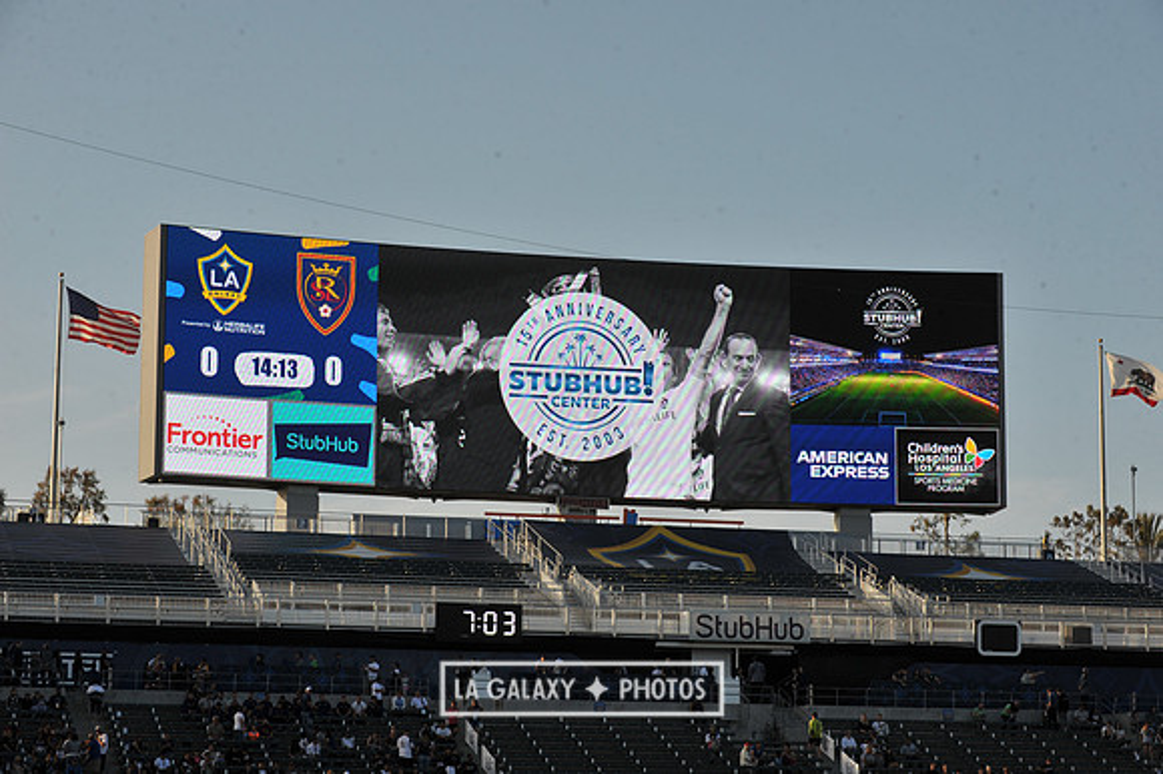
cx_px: 582
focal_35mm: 102
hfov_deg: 20.0
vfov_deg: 13.4
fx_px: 3293
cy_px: 387
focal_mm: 102
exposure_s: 1/500
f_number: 11
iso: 400
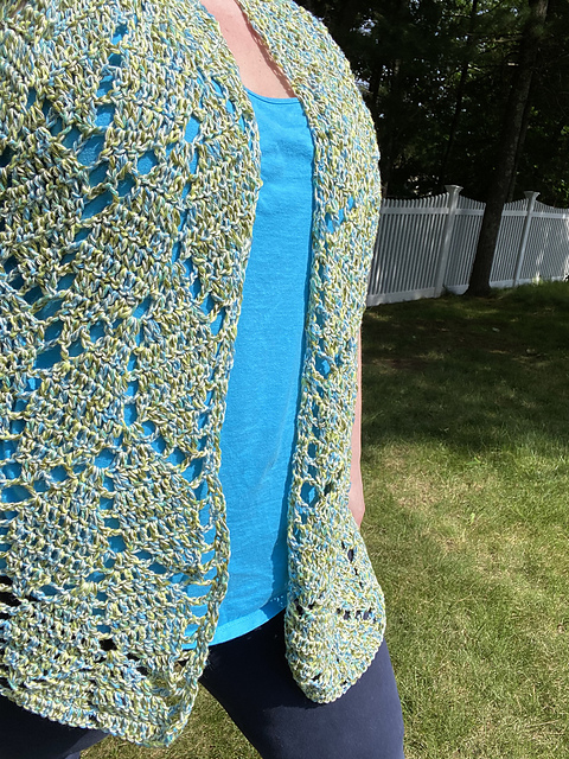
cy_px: 380
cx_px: 284
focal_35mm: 30
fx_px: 657
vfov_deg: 60.0
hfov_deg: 46.8
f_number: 2.2
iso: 25
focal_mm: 2.71
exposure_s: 1/1038
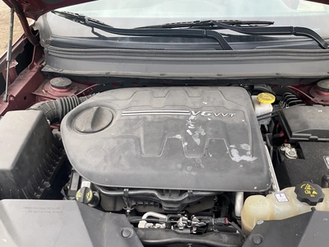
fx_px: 276
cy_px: 124
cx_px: 164
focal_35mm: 29
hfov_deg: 61.7
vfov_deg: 48.2
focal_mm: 3
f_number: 1.8
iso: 20
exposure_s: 1/125
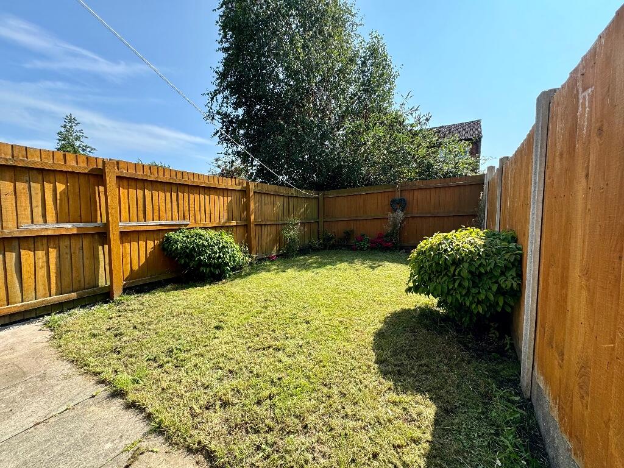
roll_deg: -0.6
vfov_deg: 85.7
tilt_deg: -4.1
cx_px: 312
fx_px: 252
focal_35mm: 14
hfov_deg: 102.1
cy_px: 234
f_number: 2.2
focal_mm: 2.22
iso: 40
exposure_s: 1/675
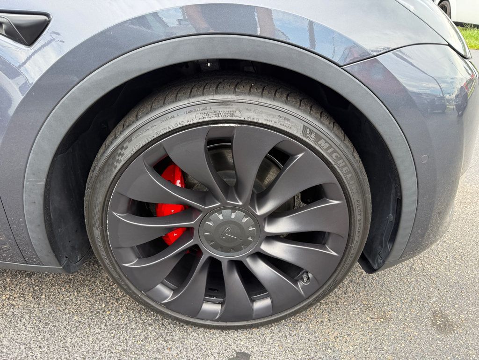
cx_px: 240
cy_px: 180
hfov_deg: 71.6
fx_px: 332
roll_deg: +1.6
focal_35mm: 24
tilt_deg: -28.5
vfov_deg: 56.8
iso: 100
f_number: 1.78
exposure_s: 1/288
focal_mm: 6.76
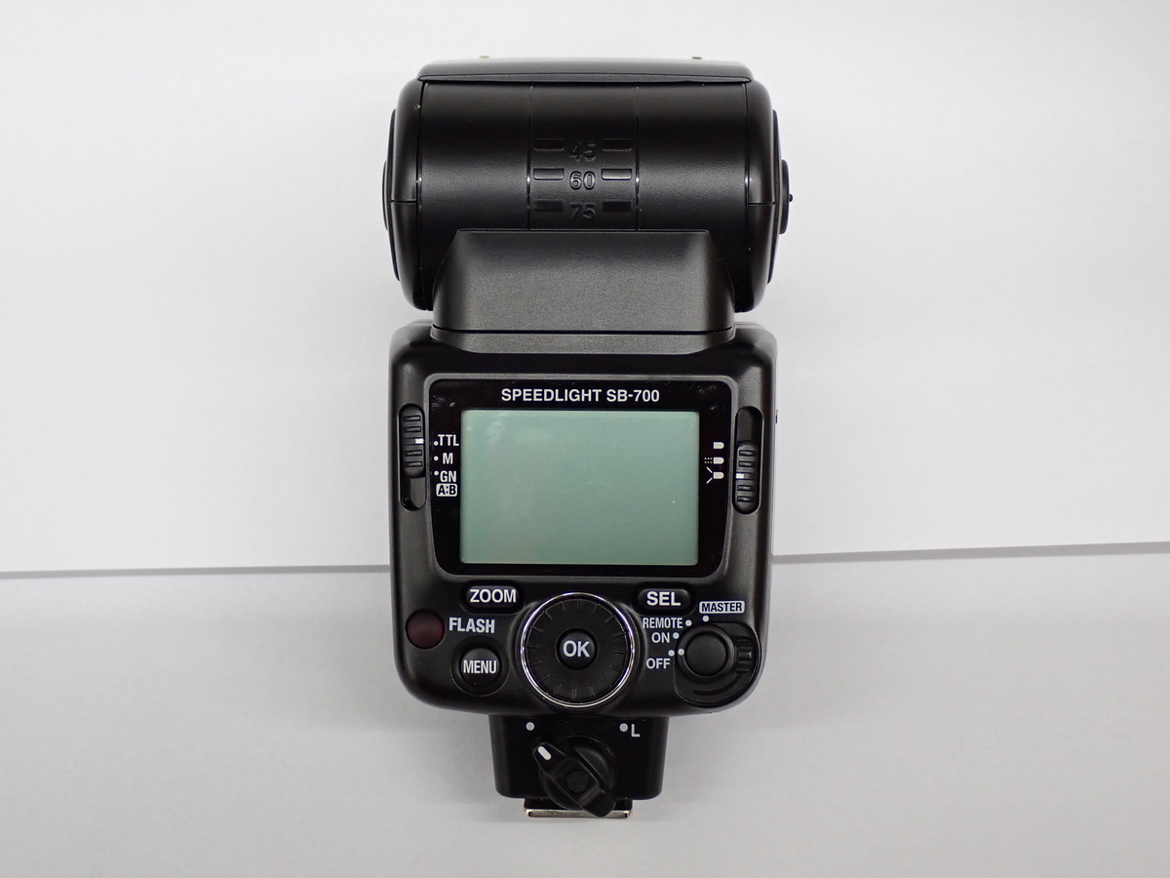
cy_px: 439
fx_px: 2096
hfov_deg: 31.2
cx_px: 585
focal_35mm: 62
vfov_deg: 23.7
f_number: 3.6
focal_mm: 11.09
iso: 400
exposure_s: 1/60
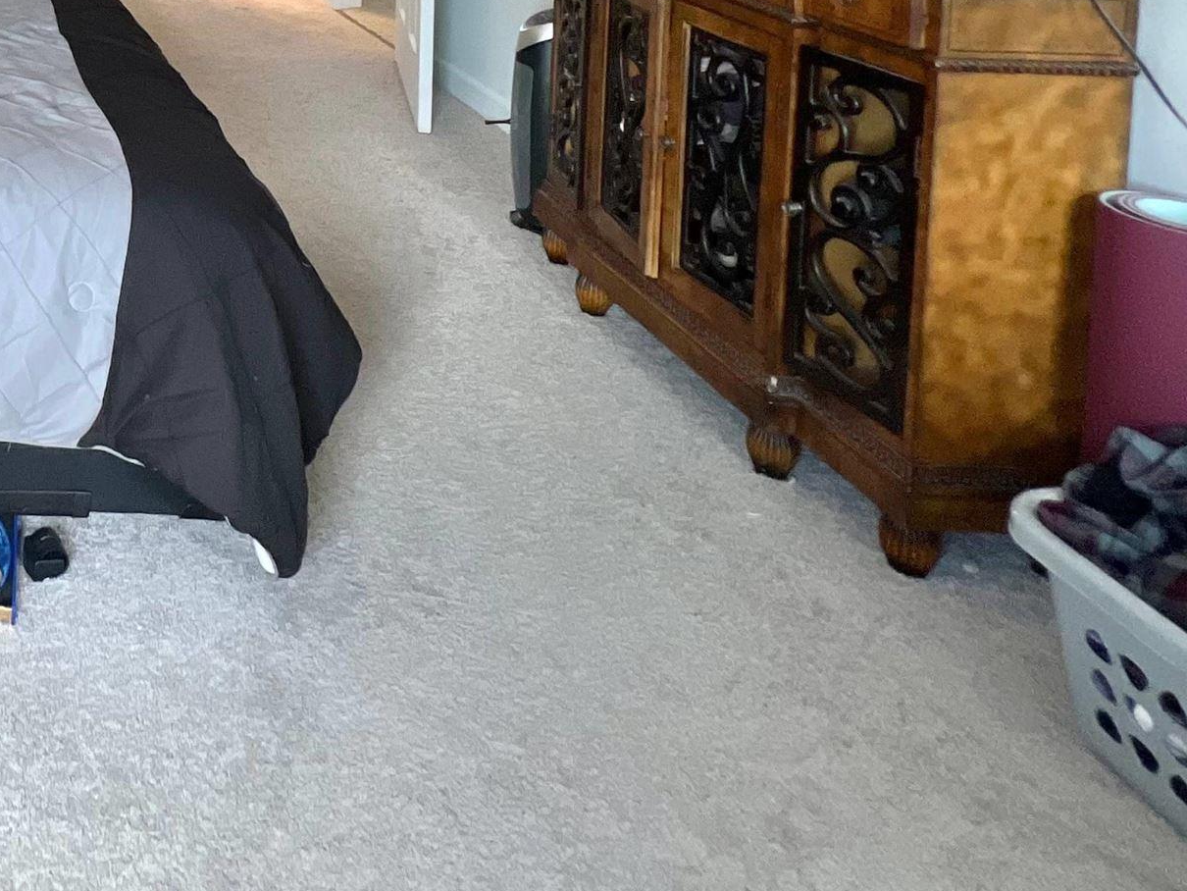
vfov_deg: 33.2
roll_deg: +0.6
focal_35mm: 33
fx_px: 1132
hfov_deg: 42.3
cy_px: -233
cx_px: -147
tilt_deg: -4.7
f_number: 1.8
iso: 250
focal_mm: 1.57
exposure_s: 1/120
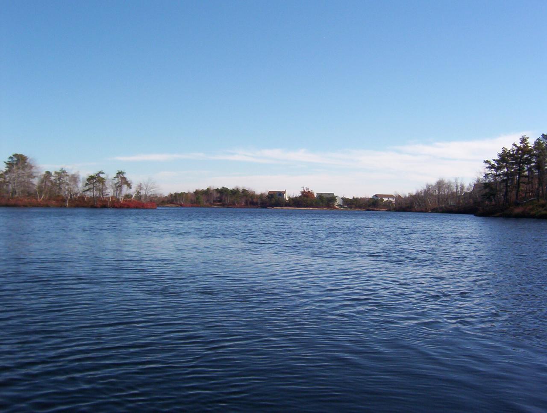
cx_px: 274
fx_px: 570
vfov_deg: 39.8
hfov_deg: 51.3
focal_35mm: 36
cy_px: 206
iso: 100
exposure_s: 1/700
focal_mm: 5.54
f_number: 5.24
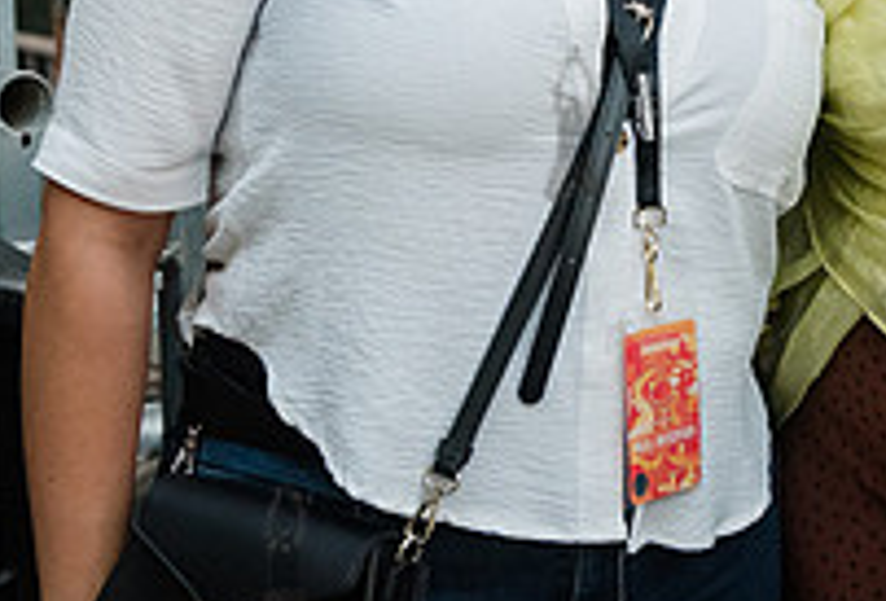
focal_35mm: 119
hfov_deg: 16.5
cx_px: 1029
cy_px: -158
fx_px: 2944
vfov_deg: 11.4
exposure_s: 1/200
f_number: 3.5
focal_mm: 38
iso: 4000
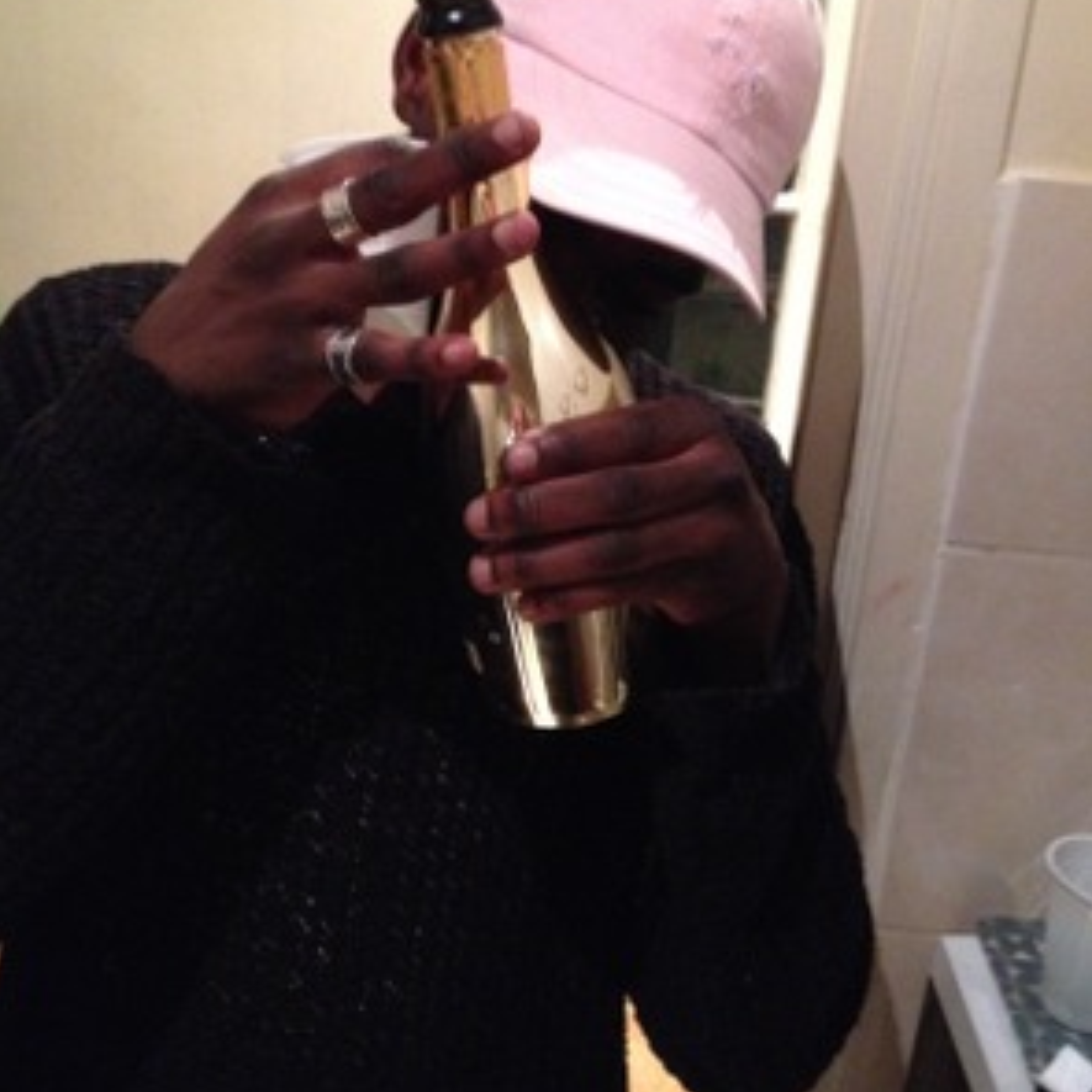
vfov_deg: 39.9
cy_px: 448
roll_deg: -4.3
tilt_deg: -20.6
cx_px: 544
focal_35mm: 42
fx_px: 1499
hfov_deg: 40.0
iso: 640
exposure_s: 1/15
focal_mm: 4.28
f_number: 2.4
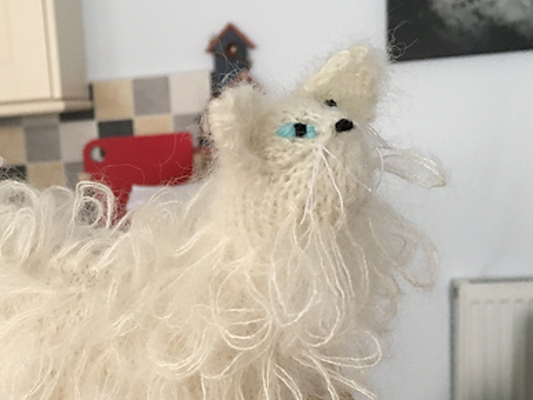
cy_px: 257
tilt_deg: -10.8
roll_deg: +5.1
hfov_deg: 38.4
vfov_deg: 30.1
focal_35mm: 48
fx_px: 739
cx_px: 120
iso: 200
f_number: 2.2
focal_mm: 4.15
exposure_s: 1/20
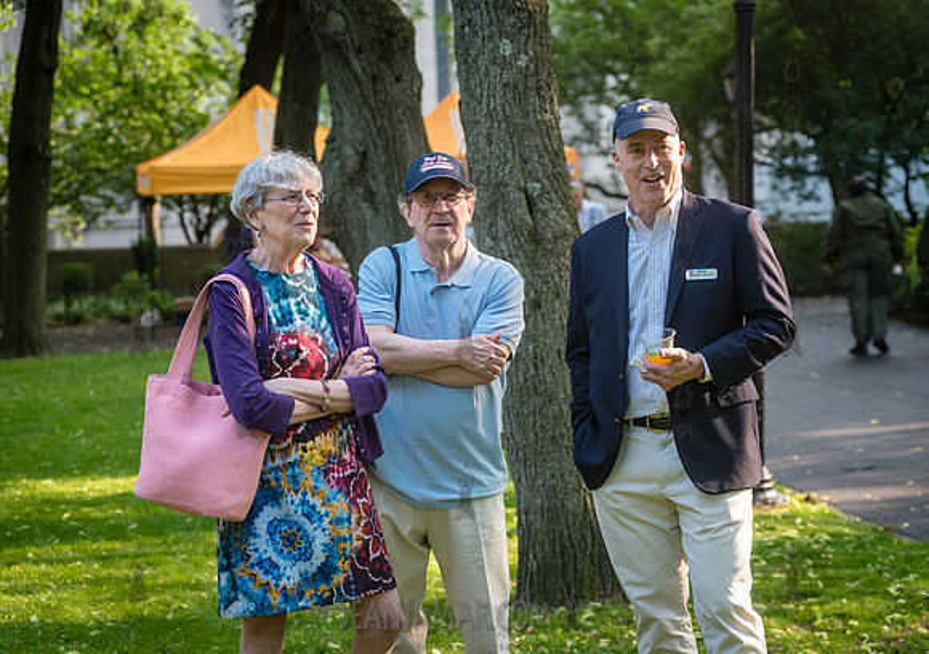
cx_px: 447
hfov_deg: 22.9
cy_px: 343
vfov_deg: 16.2
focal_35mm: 88
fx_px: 2298
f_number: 4
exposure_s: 1/200
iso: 500
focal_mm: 80
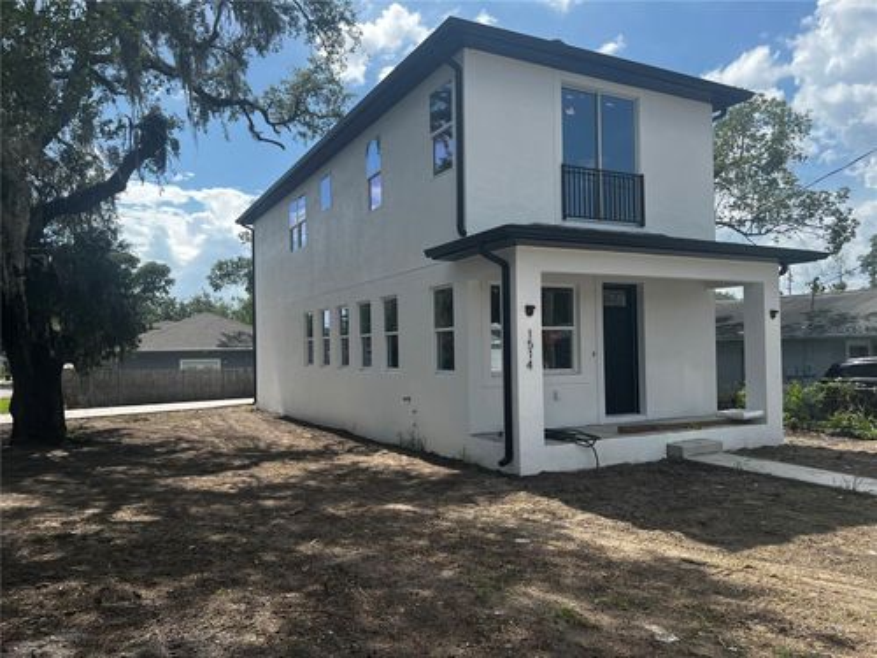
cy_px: 329
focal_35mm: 26
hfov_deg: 67.3
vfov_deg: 53.1
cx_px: 438
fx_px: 659
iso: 50
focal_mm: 5.7
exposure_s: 1/3704
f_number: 1.5
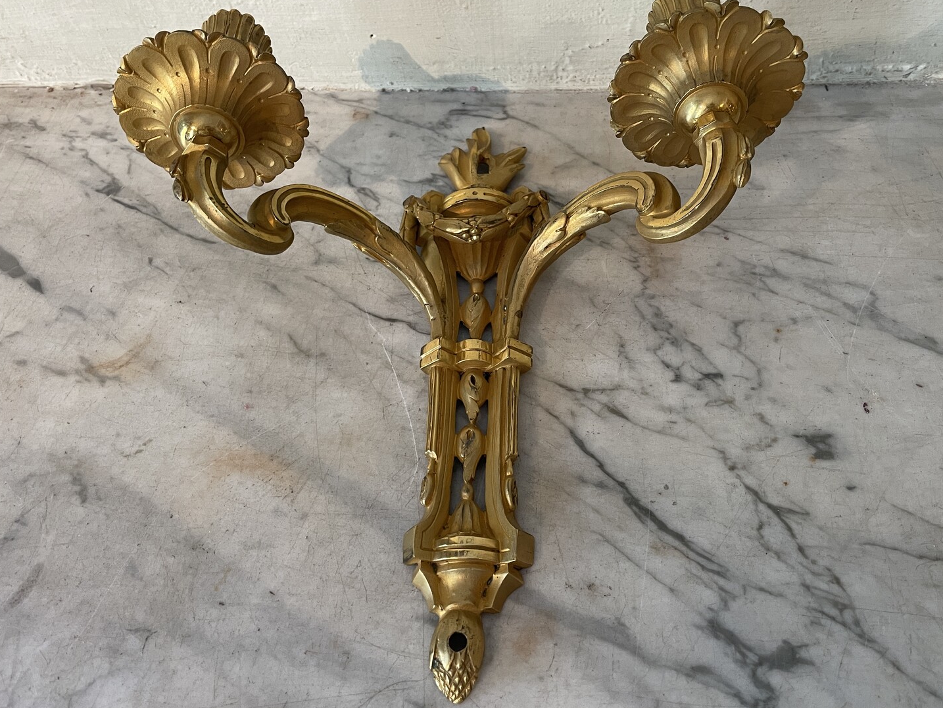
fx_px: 790
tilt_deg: -51.6
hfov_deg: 61.6
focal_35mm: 29
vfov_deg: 48.2
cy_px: 334
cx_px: 486
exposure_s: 1/50
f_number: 1.6
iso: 160
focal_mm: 4.2
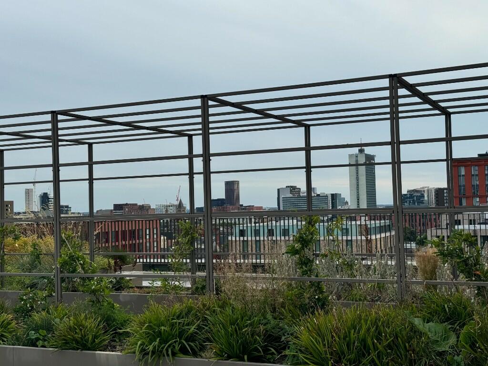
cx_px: 244
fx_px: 677
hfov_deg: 39.7
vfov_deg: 30.3
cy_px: 183
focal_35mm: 48
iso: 64
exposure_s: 1/3257
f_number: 1.78
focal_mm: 6.76
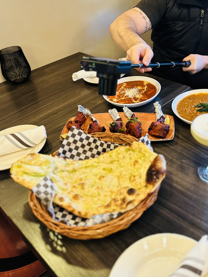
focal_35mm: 35
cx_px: 141
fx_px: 280
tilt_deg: -27.1
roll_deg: +5.4
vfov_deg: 51.1
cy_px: 80
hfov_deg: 40.1
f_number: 1.78
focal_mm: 6.86
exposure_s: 1/60
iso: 640
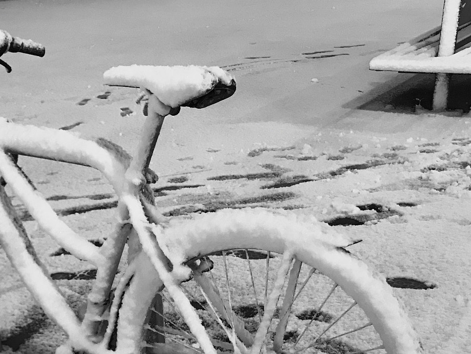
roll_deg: +4.4
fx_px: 653
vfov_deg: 29.7
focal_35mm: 48
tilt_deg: -27.8
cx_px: 135
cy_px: 269
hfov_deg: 38.9
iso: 100
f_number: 1.8
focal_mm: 3.99
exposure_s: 1/17
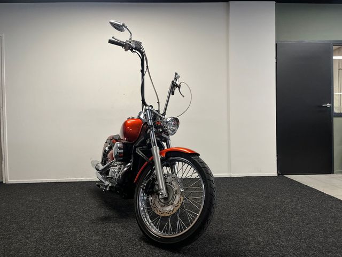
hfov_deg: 67.3
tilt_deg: +0.1
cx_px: 171
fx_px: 257
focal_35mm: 26
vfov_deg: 53.1
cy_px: 128
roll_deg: +1.2
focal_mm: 5.1
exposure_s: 1/100
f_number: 1.6
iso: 125
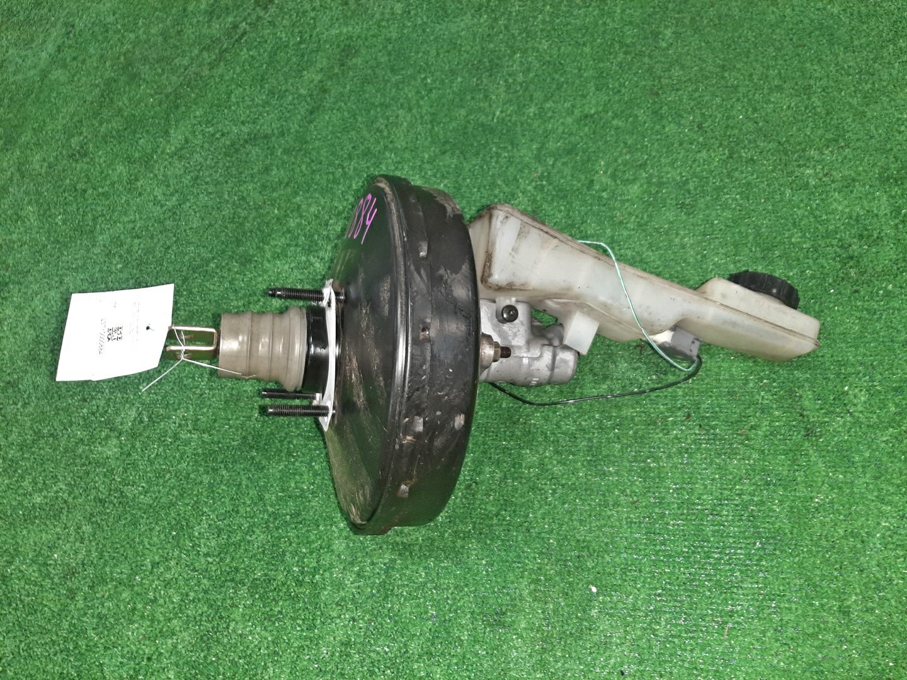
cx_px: 454
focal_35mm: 26
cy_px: 340
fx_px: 681
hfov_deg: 67.3
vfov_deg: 53.1
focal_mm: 3.93
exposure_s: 1/33
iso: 183
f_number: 1.7
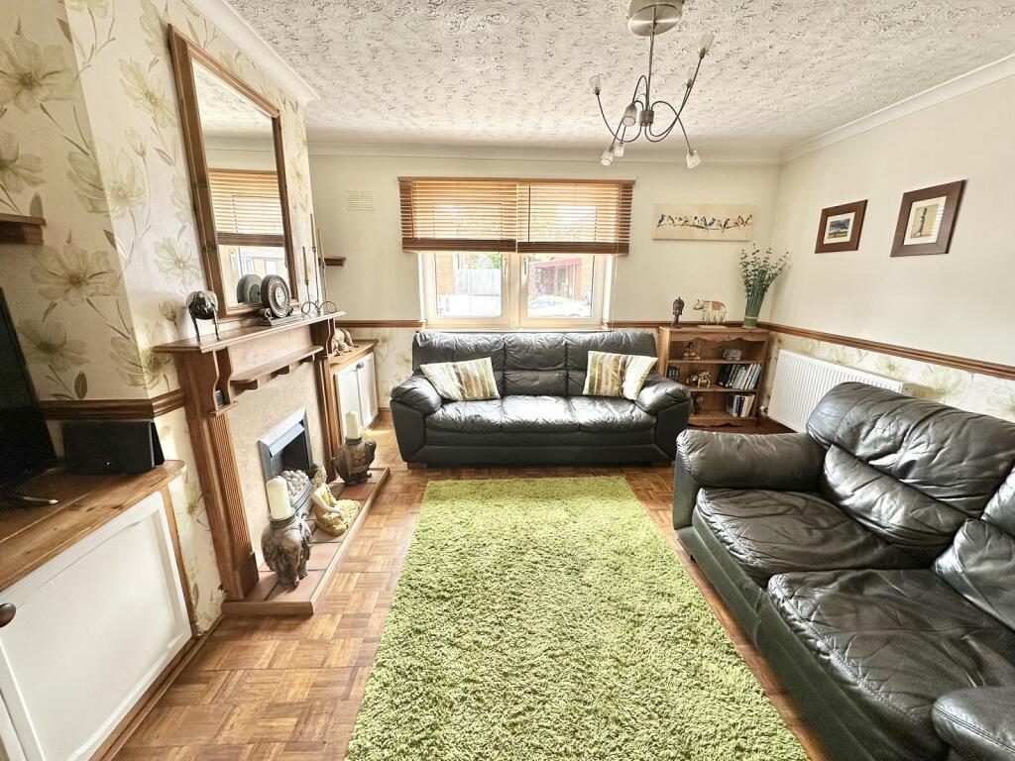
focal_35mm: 14
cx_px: 508
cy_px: 380
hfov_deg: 102.1
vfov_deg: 85.7
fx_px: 411
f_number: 2.2
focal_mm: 2.22
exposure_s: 1/99
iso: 80
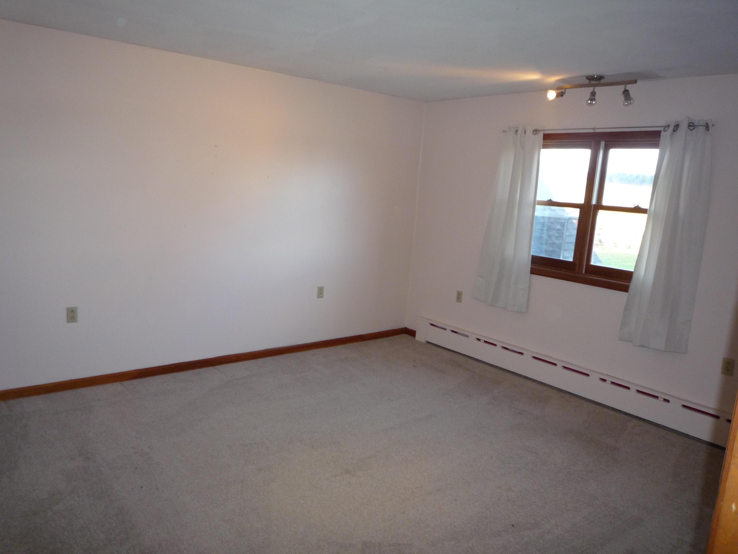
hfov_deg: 69.4
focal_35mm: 25
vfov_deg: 54.9
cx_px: 369
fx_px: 533
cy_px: 277
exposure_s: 1/30
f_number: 2.8
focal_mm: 4.4
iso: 160
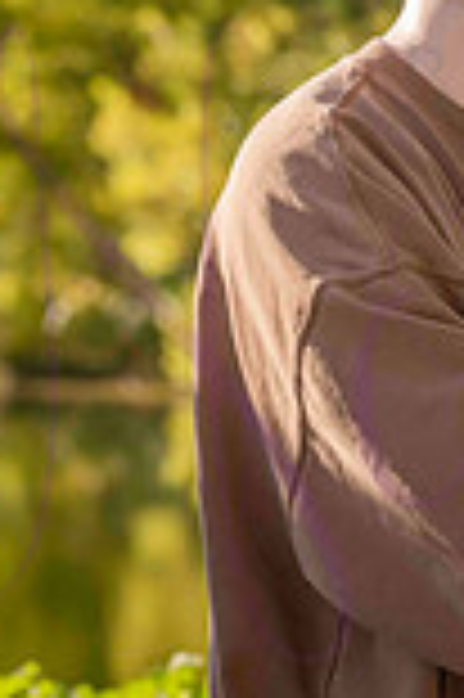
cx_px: 536
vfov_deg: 7.7
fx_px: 5173
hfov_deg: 5.1
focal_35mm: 267
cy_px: 72
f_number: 5.6
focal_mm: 92
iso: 400
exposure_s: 1/800
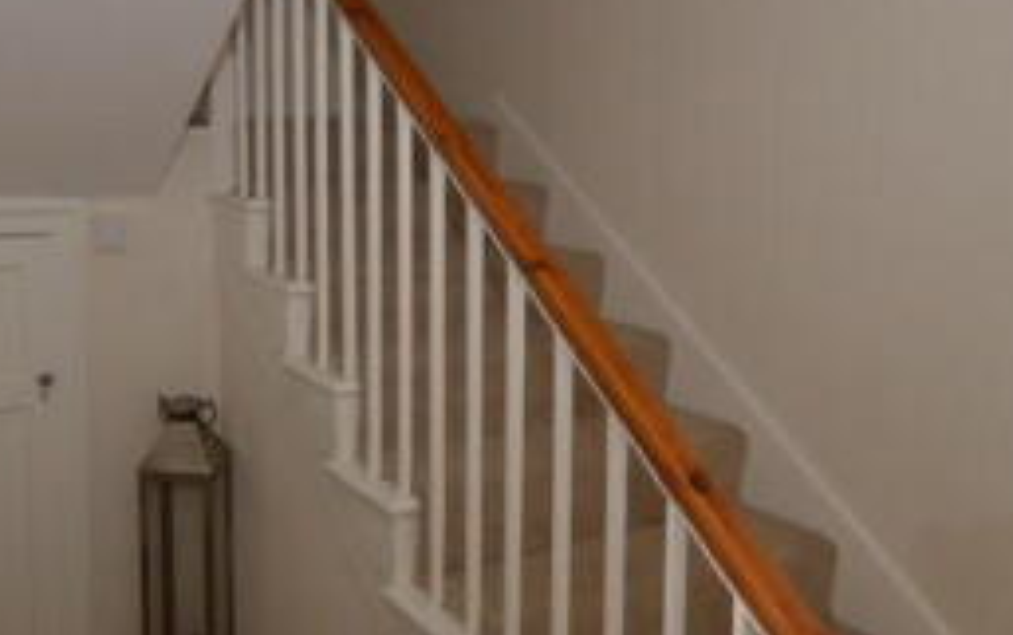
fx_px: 1077
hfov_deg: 50.1
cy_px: 237
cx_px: 410
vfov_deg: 32.7
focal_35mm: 39
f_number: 3.5
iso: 640
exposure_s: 1/60
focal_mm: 10
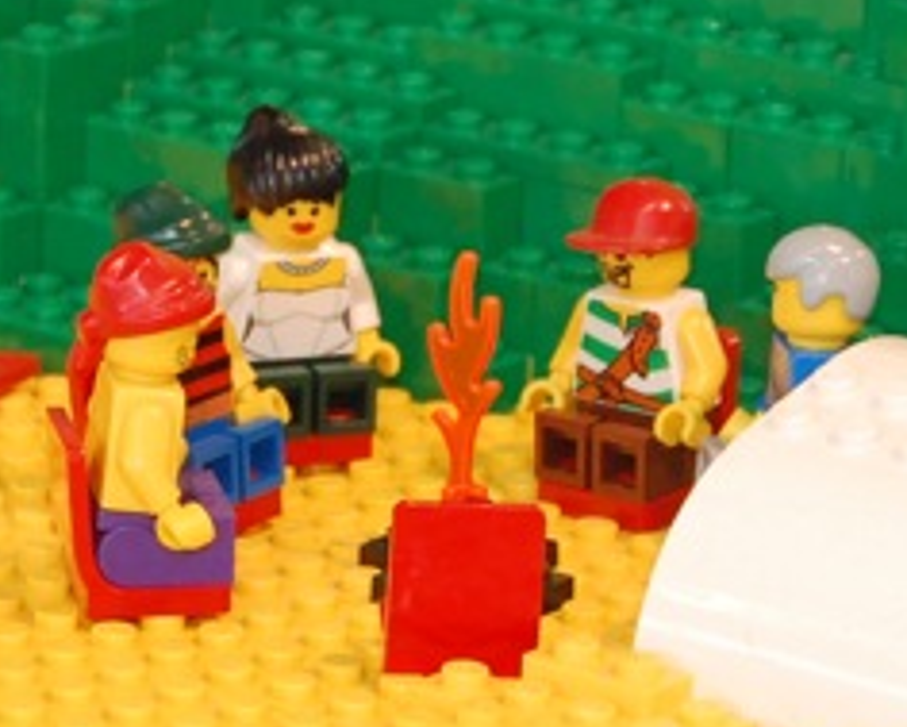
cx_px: 150
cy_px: 229
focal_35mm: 232
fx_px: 6230
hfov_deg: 8.3
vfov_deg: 6.7
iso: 400
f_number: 6.3
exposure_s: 1/6
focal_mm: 38
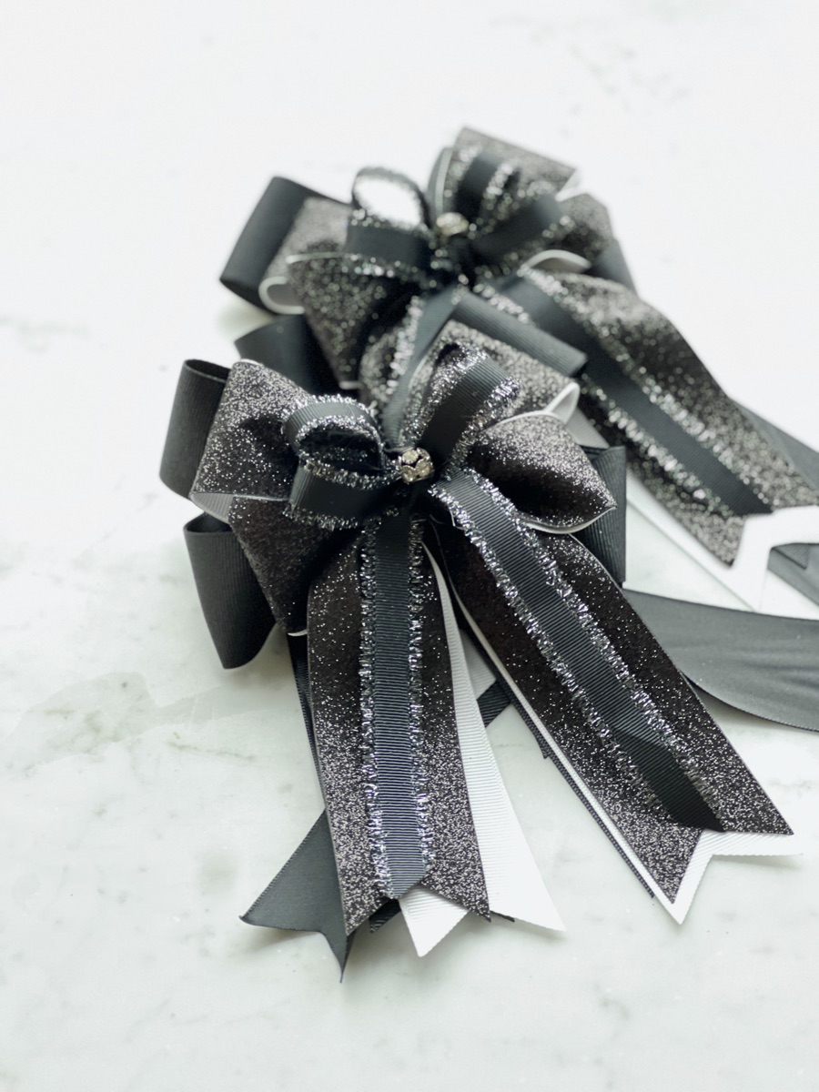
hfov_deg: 19.1
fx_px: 2429
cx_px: 410
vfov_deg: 25.3
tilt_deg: -51.3
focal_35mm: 77
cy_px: 546
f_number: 2.8
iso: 400
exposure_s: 1/27
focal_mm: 9
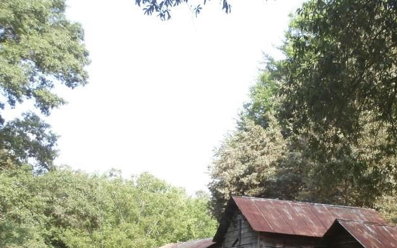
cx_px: 283
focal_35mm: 65
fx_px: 703
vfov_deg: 19.6
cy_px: 230
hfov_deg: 31.1
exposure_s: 1/160
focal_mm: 6.67
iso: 100
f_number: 3.9
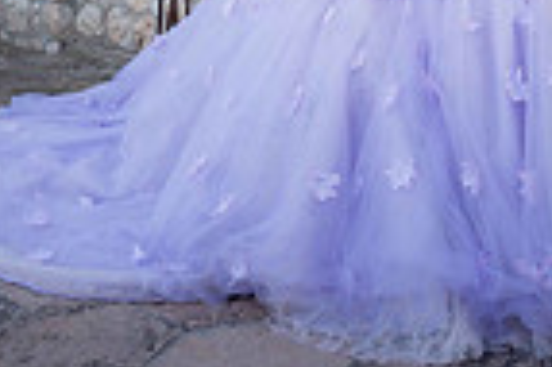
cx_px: 374
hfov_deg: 31.6
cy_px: -332
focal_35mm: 63
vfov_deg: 16.9
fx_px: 965
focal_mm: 20
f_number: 2.8
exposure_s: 1/500
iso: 125
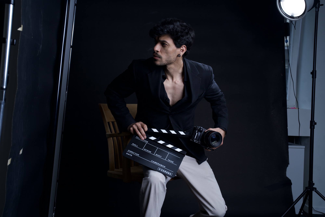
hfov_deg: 39.6
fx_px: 451
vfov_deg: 27.0
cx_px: 162
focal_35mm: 50
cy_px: 108
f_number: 6.3
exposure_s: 1/160
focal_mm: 50
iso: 400
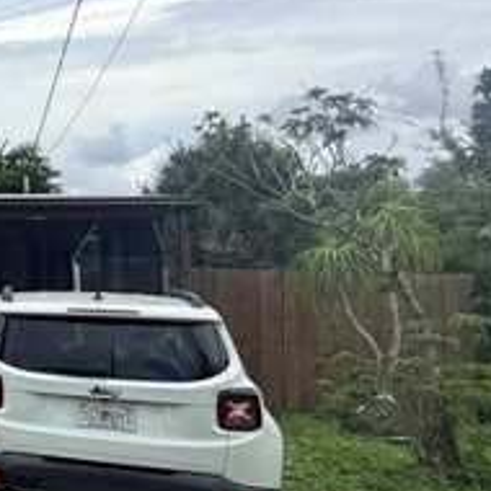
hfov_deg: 20.6
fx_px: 834
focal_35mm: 52
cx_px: -429
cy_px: 220
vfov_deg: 32.8
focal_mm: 2.22
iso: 50
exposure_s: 1/2320
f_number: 2.2
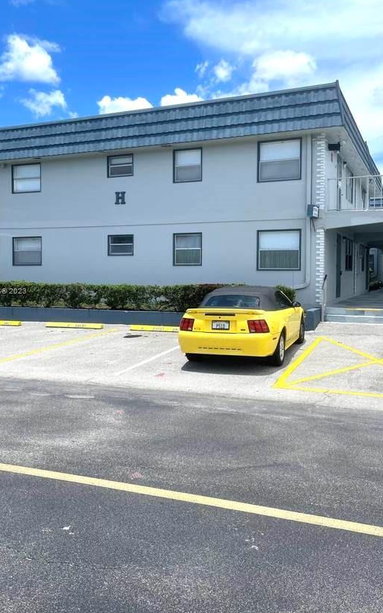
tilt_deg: -2.0
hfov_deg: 39.4
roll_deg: +0.2
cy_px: 291
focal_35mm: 32
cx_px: 179
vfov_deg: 59.6
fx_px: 534
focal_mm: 4.2
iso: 32
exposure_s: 1/4132
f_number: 1.6
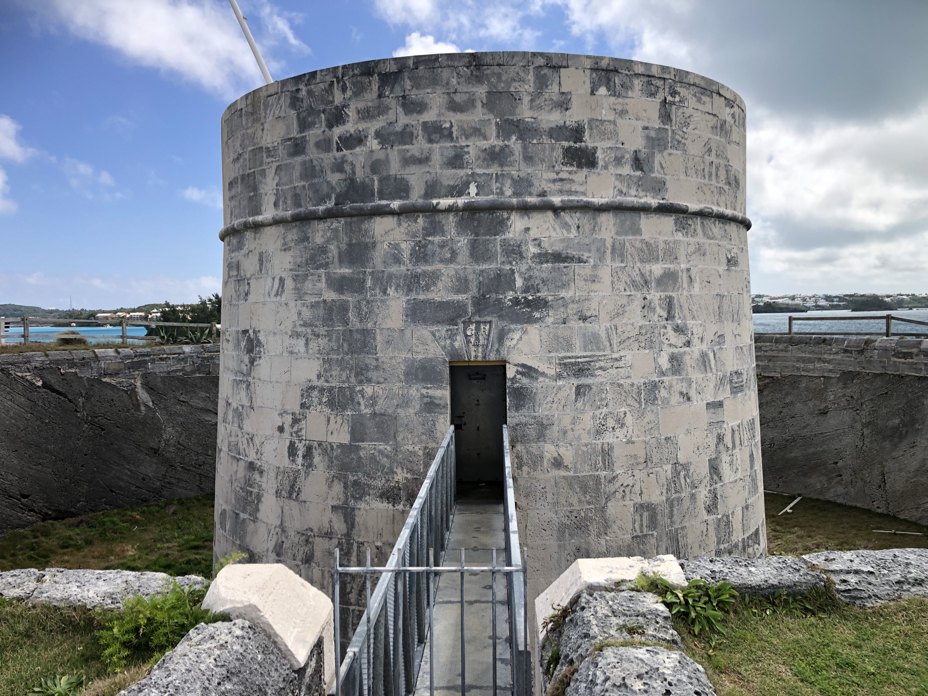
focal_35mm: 28
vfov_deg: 49.7
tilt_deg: -3.0
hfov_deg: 63.4
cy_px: 348
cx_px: 464
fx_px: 751
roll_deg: +0.4
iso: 20
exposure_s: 1/2000
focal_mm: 3.99
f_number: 1.8
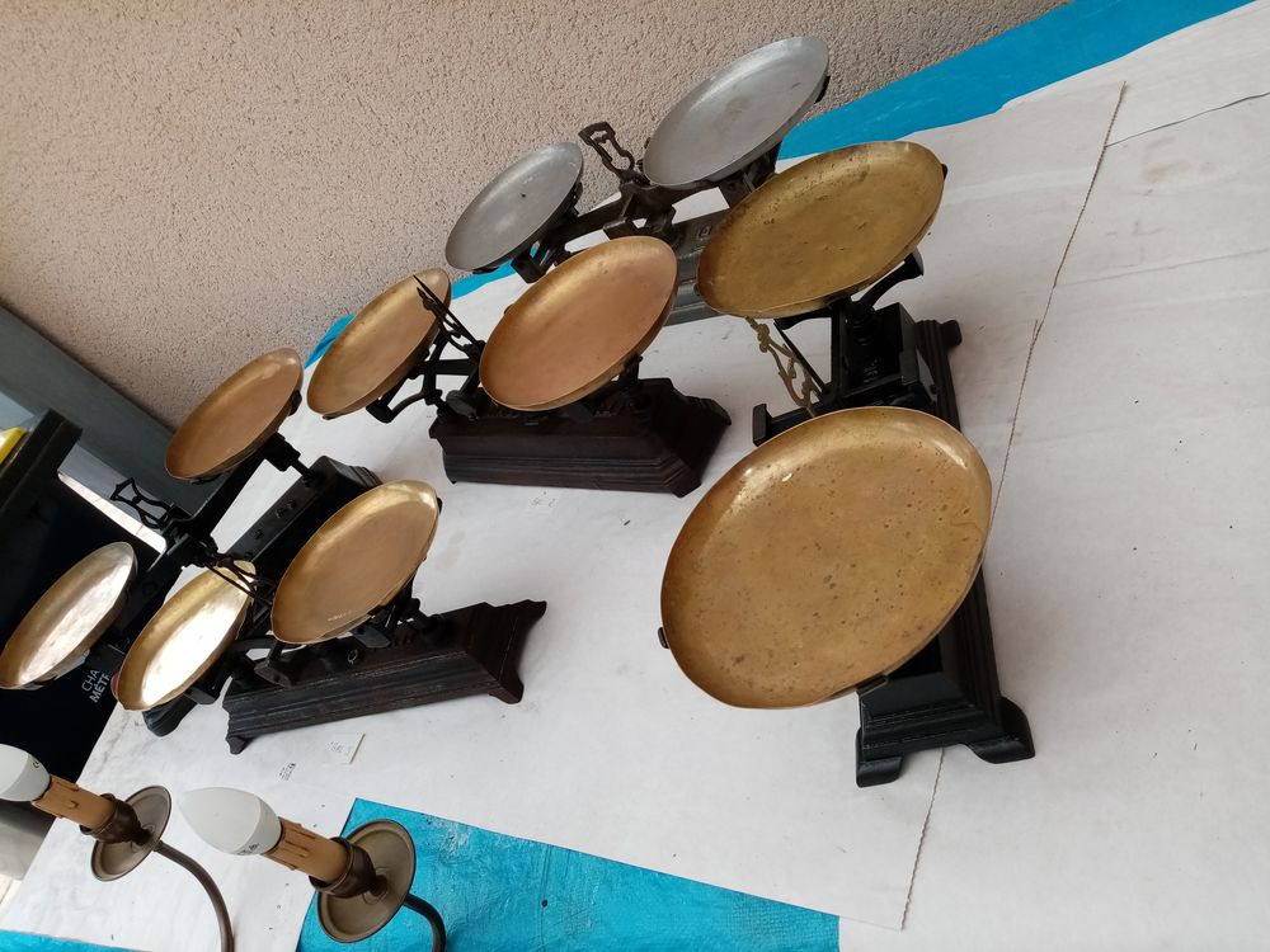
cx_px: 635
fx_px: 954
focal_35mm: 26
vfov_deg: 53.1
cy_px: 476
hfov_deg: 67.3
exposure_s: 1/175
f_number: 1.8
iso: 100
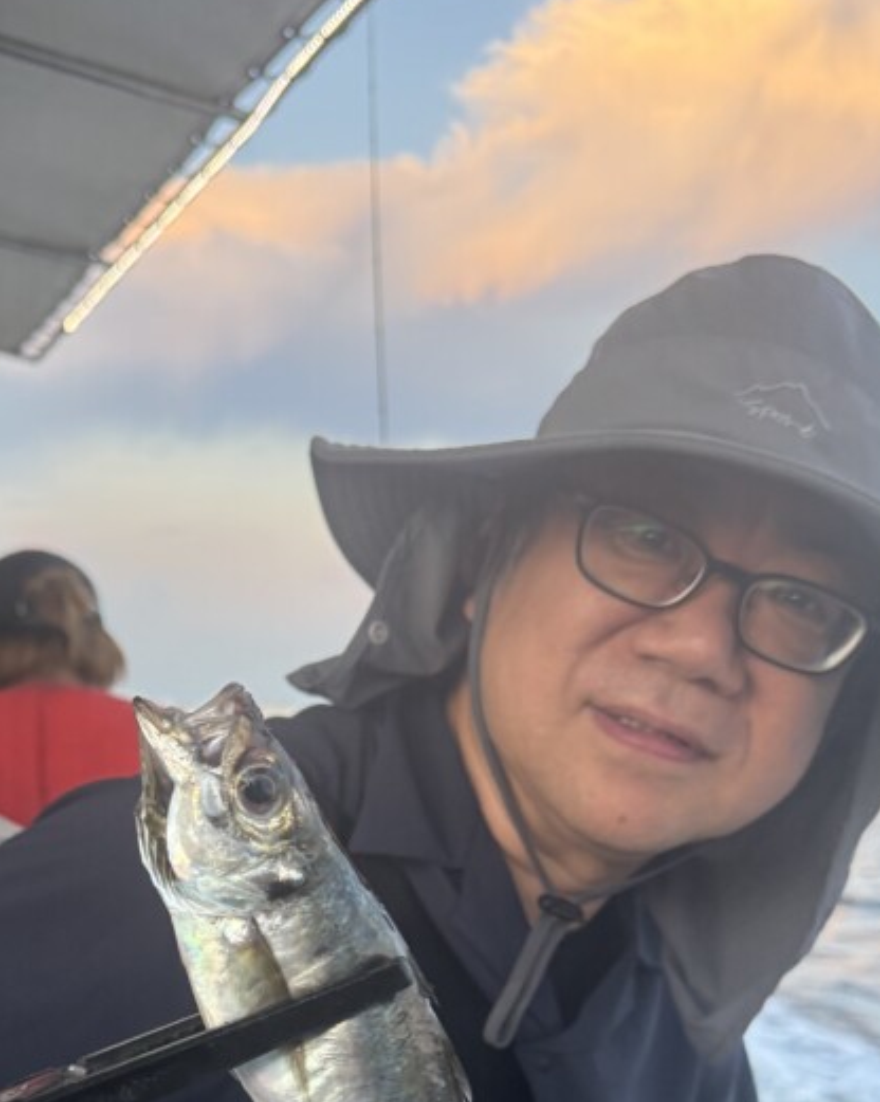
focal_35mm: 45
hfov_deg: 33.3
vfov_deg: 38.7
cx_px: 351
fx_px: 1467
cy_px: 960
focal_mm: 6.76
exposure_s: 1/121
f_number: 1.78
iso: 200
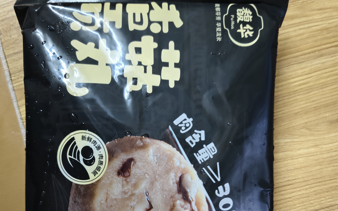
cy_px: 168
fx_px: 304
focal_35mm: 33
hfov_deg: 58.1
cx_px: 168
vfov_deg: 37.0
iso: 678
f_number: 1.88
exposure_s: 1/33.3
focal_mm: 5.56
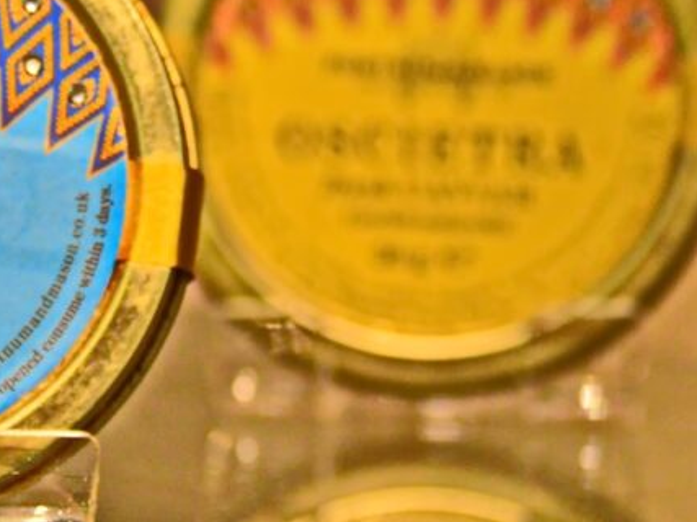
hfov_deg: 6.7
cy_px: 135
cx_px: 152
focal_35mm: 297
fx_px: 5978
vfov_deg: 5.0
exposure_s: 1/50
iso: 1000
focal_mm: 86
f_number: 5.6
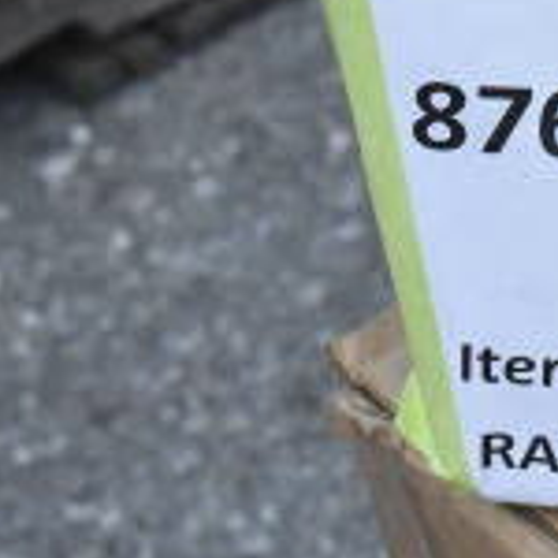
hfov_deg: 6.0
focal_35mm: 286
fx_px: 5211
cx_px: 1094
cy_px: 166
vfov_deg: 6.1
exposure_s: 1/640
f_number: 13
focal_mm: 55
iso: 1600
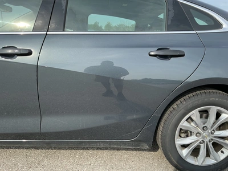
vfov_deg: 49.7
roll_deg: -1.9
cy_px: 86
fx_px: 184
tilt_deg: -13.5
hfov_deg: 63.4
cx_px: 114
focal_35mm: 28
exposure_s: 1/728
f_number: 1.8
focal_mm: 3
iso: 25
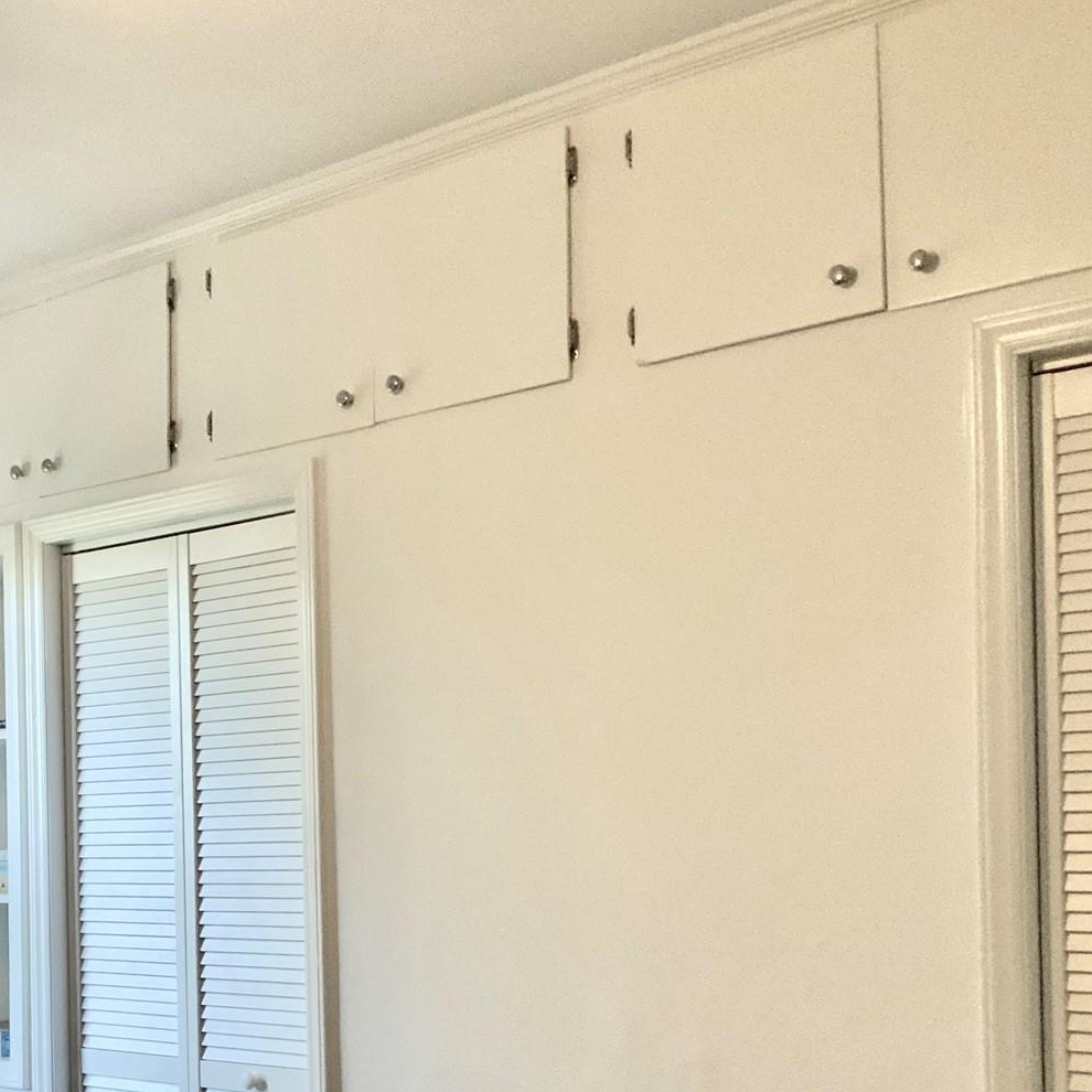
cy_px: 820
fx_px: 1892
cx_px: 174
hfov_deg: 31.1
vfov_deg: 31.6
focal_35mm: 53
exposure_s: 1/60
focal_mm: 3
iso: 125
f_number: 1.8
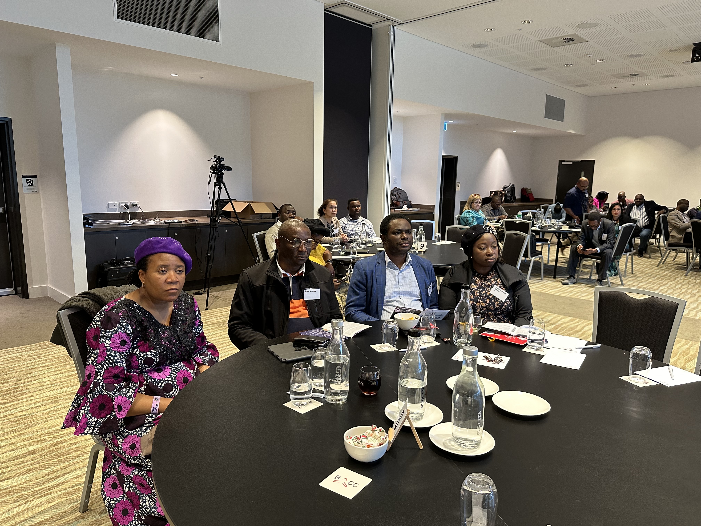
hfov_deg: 71.6
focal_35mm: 24
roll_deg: -0.9
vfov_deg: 56.8
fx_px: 486
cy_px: 263
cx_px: 350
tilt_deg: -9.7
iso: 250
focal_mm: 6.86
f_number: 1.78
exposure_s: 1/50
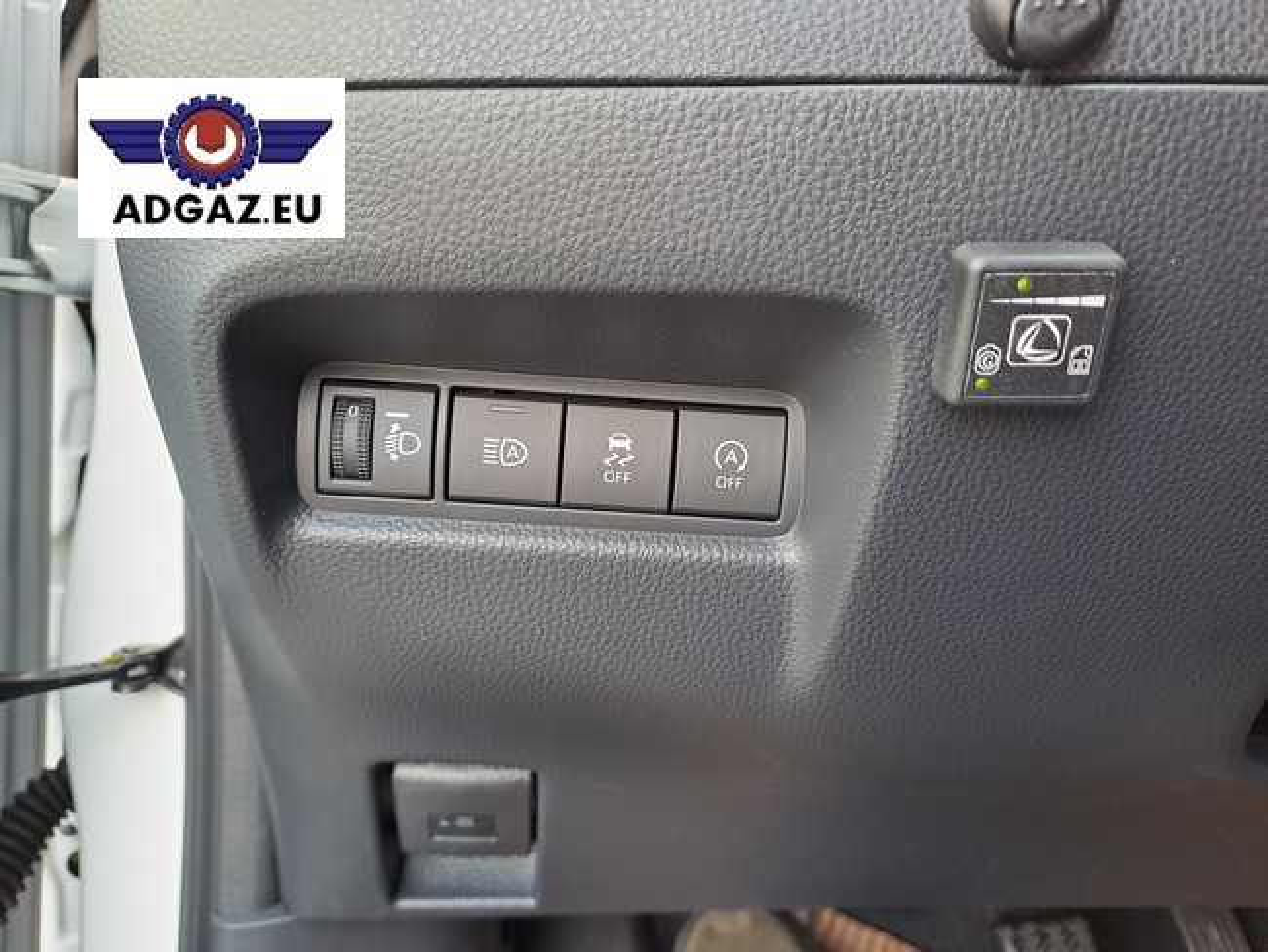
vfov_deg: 54.9
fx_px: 916
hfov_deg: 69.4
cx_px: 634
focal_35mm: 25
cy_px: 476
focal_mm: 4.65
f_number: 1.8
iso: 64
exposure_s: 1/50
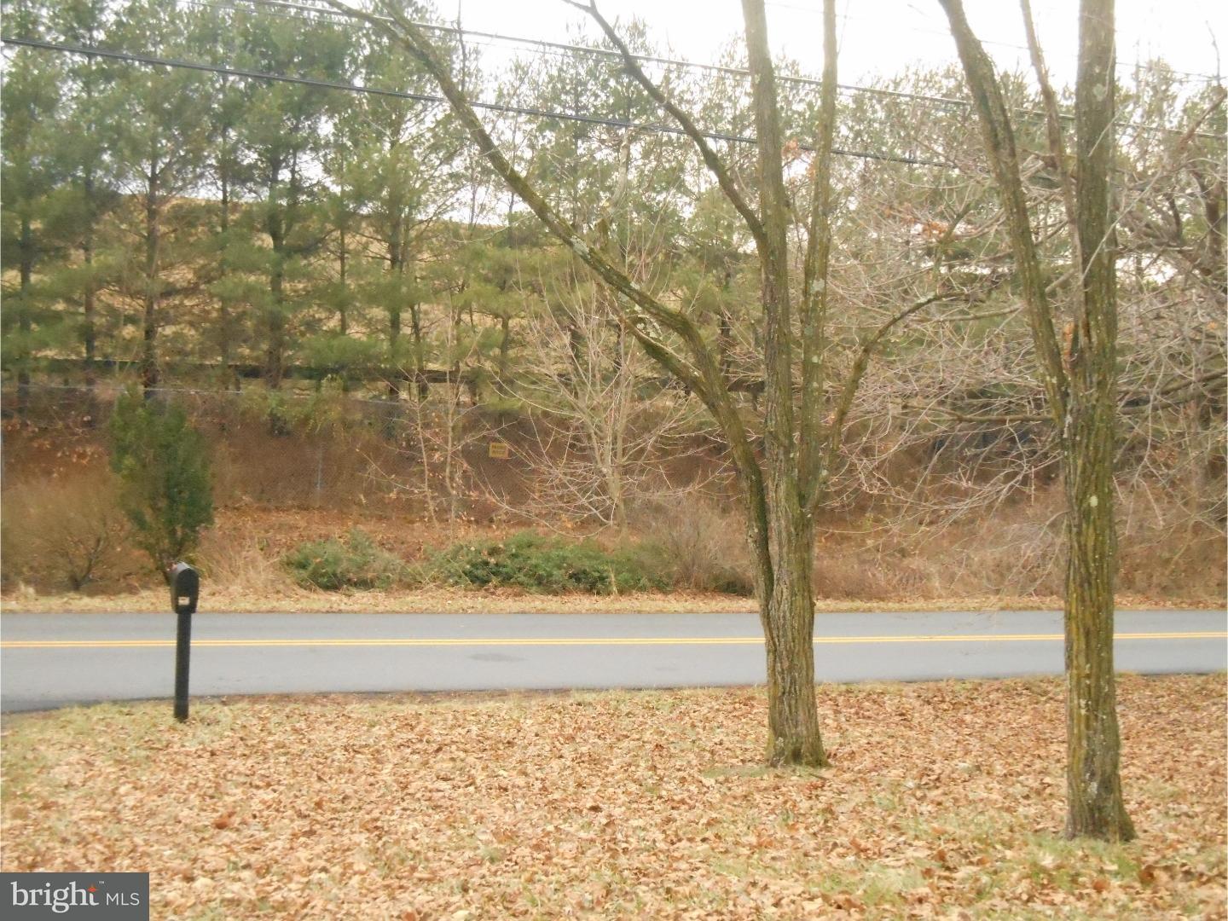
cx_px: 614
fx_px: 1632
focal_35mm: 46
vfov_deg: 31.5
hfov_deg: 41.2
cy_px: 460
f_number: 12.8
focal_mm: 8.3
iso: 1400
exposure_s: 1/30
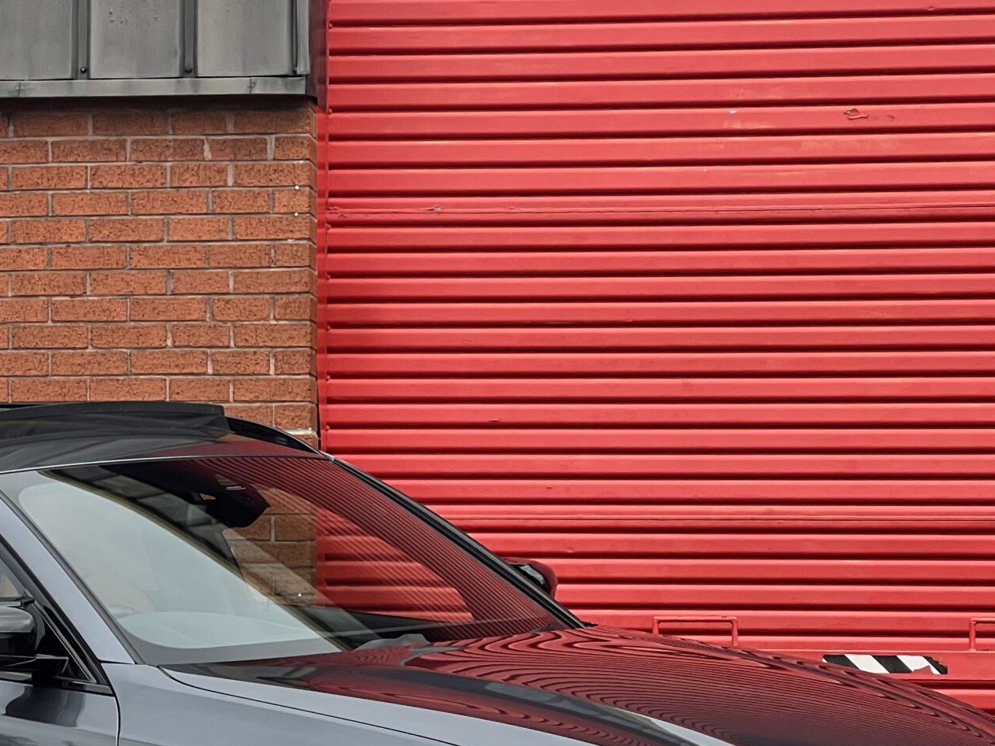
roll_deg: -0.6
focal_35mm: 156
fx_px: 4484
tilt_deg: +2.0
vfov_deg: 9.5
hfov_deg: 12.6
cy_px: 530
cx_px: 172
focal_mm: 9
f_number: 2.8
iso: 32
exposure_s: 1/315
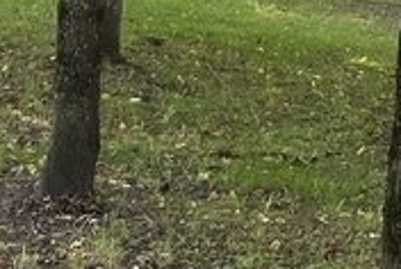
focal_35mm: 157
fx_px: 1752
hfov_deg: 11.5
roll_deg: -0.5
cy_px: -228
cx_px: 861
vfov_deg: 8.4
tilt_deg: +2.4
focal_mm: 5.7
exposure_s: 1/121
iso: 64
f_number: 1.5
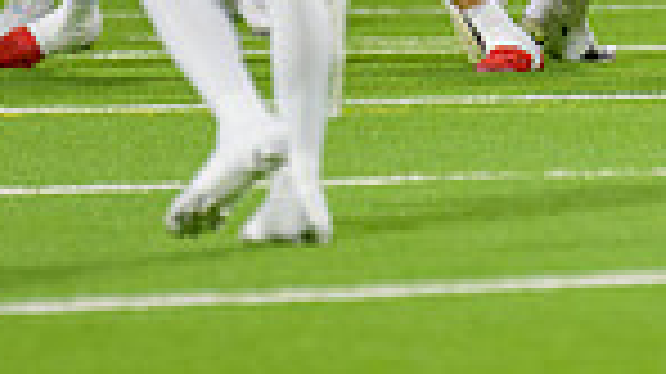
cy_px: -210
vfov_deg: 1.0
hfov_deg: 1.8
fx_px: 21706
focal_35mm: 1230
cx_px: 662
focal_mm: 300
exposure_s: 1/250
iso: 1250
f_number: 2.8
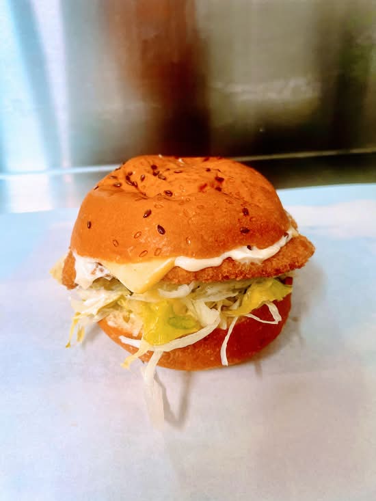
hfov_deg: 53.1
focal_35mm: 26
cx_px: 188
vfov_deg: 67.3
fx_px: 376
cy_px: 250
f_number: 1.5
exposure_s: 1/100
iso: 125
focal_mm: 5.7
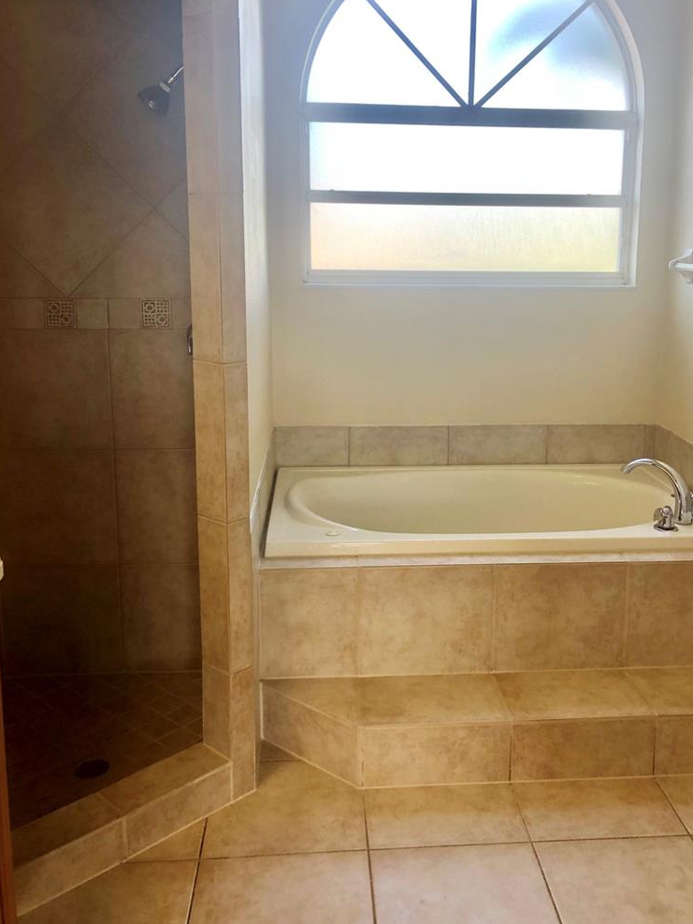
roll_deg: -1.1
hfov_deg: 41.7
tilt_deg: -9.5
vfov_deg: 53.7
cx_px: 382
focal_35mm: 34
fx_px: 908
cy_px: 391
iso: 25
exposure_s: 1/120
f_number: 1.8
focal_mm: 3.99
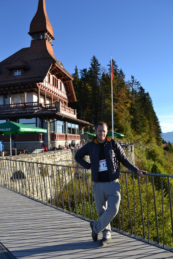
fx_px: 195
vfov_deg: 67.4
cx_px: 86
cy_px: 130
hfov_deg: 47.9
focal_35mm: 27
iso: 100
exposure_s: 1/160
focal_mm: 18
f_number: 6.3
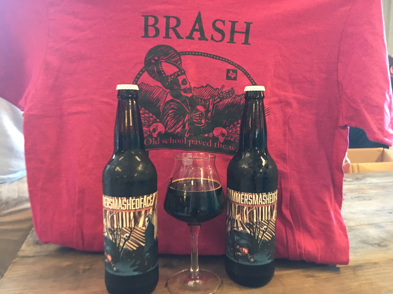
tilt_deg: -9.2
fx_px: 329
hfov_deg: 61.7
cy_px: 147
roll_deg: +0.2
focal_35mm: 29
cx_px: 196
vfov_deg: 48.2
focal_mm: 4.15
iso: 400
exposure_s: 1/15
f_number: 2.2
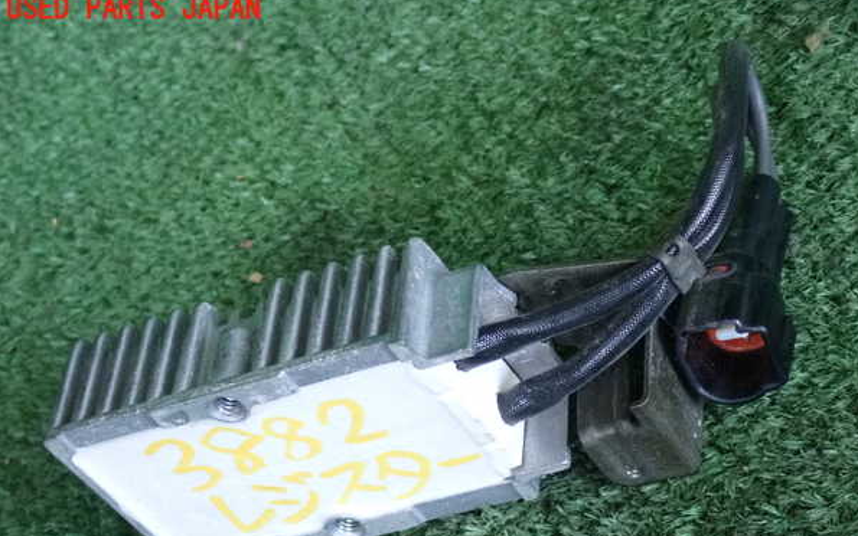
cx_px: 431
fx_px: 2198
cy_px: 316
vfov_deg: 13.9
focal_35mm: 94
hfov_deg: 22.1
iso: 1250
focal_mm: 15.66
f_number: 4.5
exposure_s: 1/125
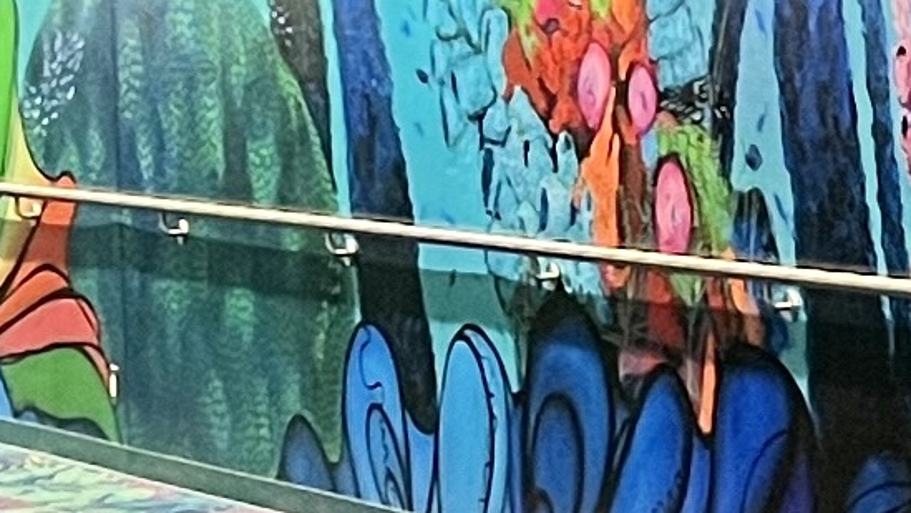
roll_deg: -1.4
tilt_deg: -7.1
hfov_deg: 9.4
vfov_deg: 5.8
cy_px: 330
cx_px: 2076
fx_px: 5025
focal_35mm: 208
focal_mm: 5.1
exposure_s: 1/40
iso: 400
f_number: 1.6
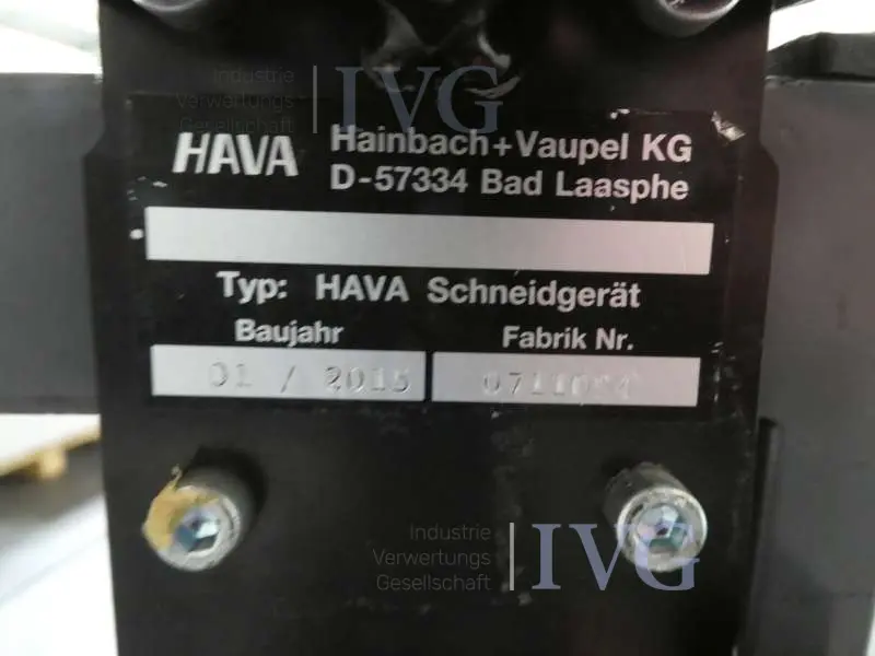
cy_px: 328
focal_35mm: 24
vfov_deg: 56.8
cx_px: 438
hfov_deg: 71.6
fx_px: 607
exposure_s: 1/25
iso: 1600
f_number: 3.3
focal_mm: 4.3
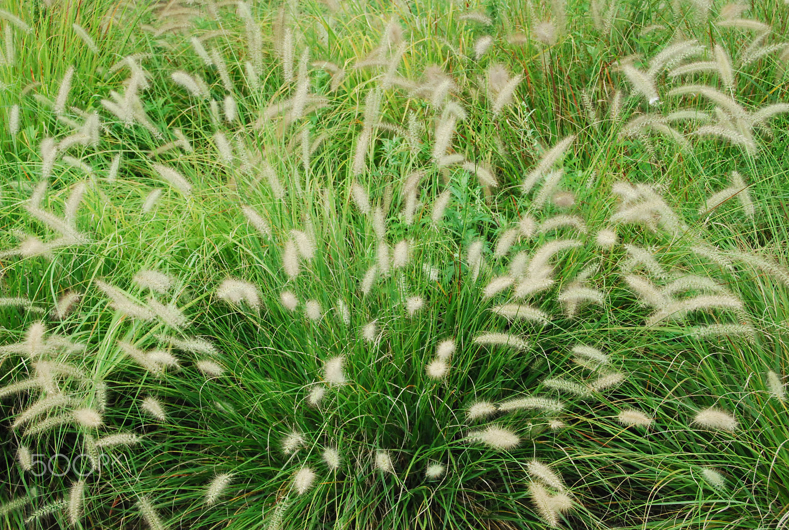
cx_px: 394
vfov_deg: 26.6
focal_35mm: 51
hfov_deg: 38.8
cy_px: 265
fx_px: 1120
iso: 1600
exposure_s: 1/250
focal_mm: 34
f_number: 8
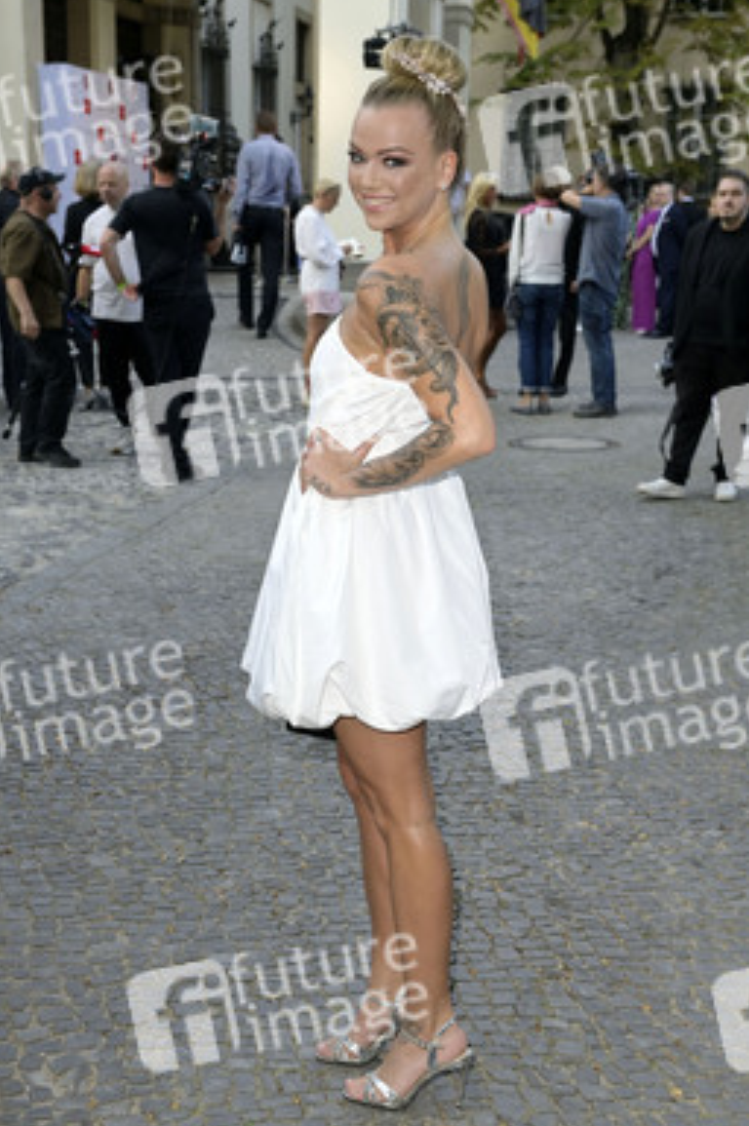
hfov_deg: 25.9
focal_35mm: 52
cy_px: 564
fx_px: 1626
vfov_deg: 38.2
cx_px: 363
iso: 1000
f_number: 5.6
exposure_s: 1/200
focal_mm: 50
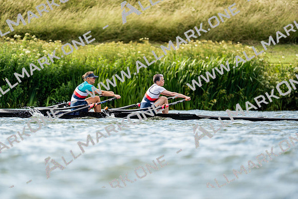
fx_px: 4968
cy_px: 100
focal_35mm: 600
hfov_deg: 3.4
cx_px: 149
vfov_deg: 2.3
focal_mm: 600
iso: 500
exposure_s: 1/2000
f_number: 6.3
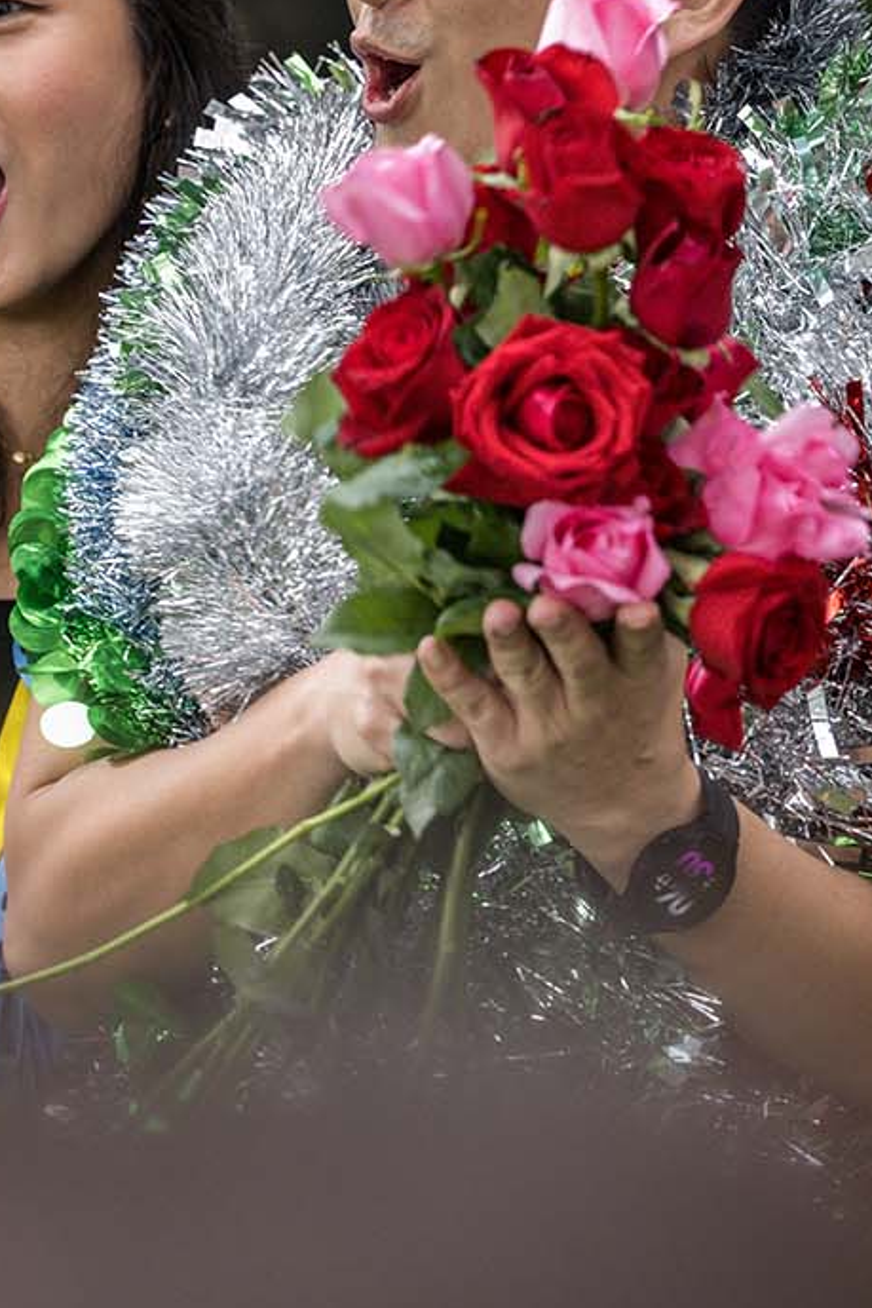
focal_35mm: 205
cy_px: 375
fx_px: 7444
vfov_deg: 10.0
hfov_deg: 6.7
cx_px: 342
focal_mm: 98
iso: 1000
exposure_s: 1/250
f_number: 2.8
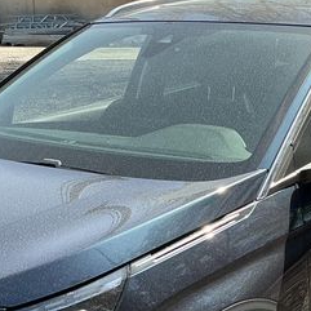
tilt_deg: -16.1
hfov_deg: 20.4
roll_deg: +1.2
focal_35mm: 85
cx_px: 173
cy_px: 307
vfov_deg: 19.8
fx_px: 864
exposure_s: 1/580
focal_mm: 3
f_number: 1.8
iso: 25
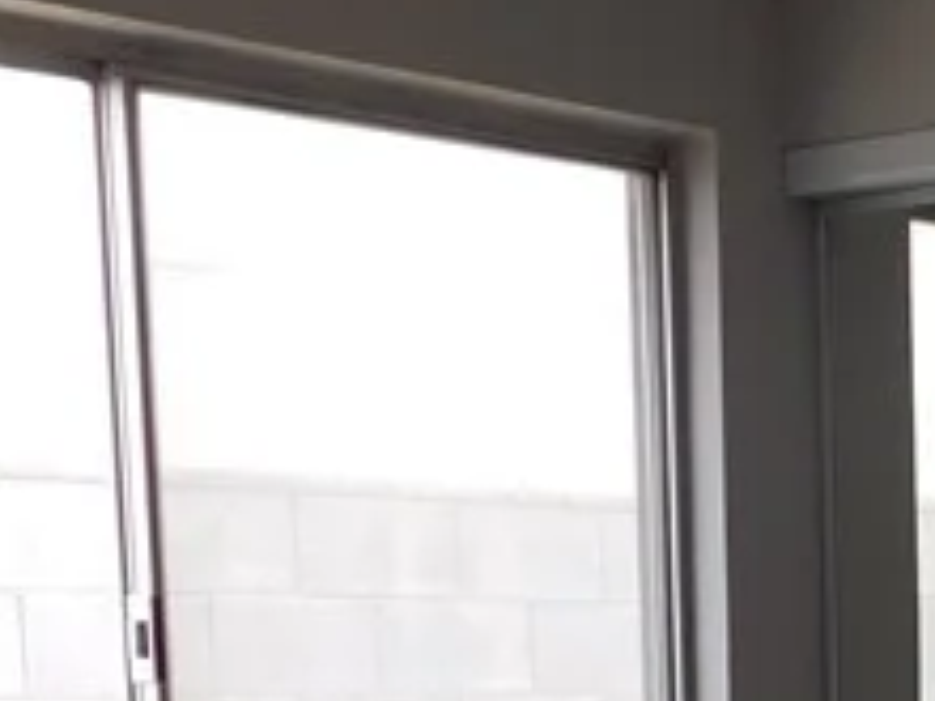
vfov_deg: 12.8
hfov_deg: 17.4
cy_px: 1168
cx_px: 1152
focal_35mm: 107
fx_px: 2890
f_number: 3
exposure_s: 1/125
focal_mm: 4
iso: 125
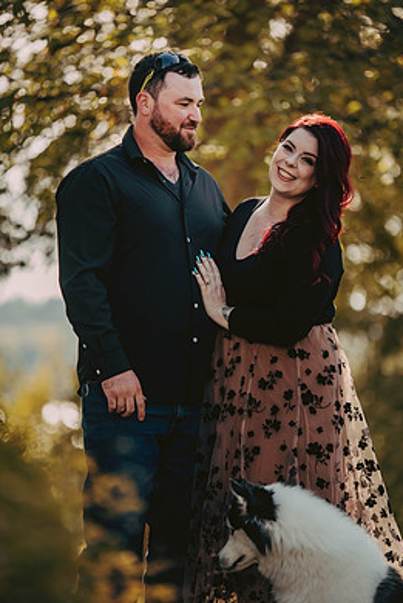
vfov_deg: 9.9
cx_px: 208
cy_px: 288
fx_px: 3473
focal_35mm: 207
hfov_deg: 6.6
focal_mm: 180
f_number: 2.8
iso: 400
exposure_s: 1/1250
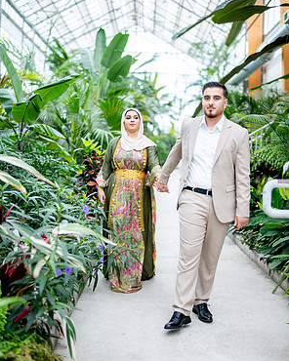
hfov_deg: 37.3
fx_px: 428
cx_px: 144
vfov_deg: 45.8
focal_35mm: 40
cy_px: 185
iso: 200
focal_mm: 35
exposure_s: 1/800
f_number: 1.2
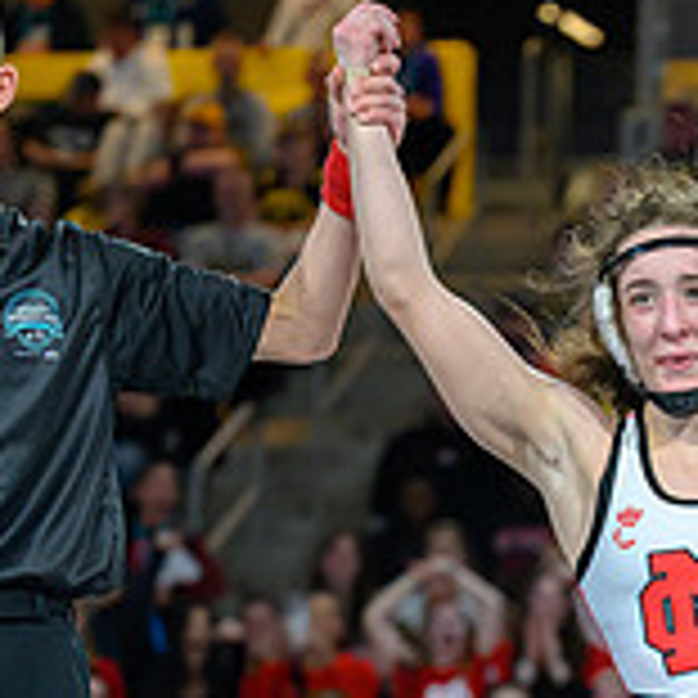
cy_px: 789
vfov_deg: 5.8
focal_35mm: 303
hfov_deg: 5.8
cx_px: 670
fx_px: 6912
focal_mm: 83
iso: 3200
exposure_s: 1/800
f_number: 2.8
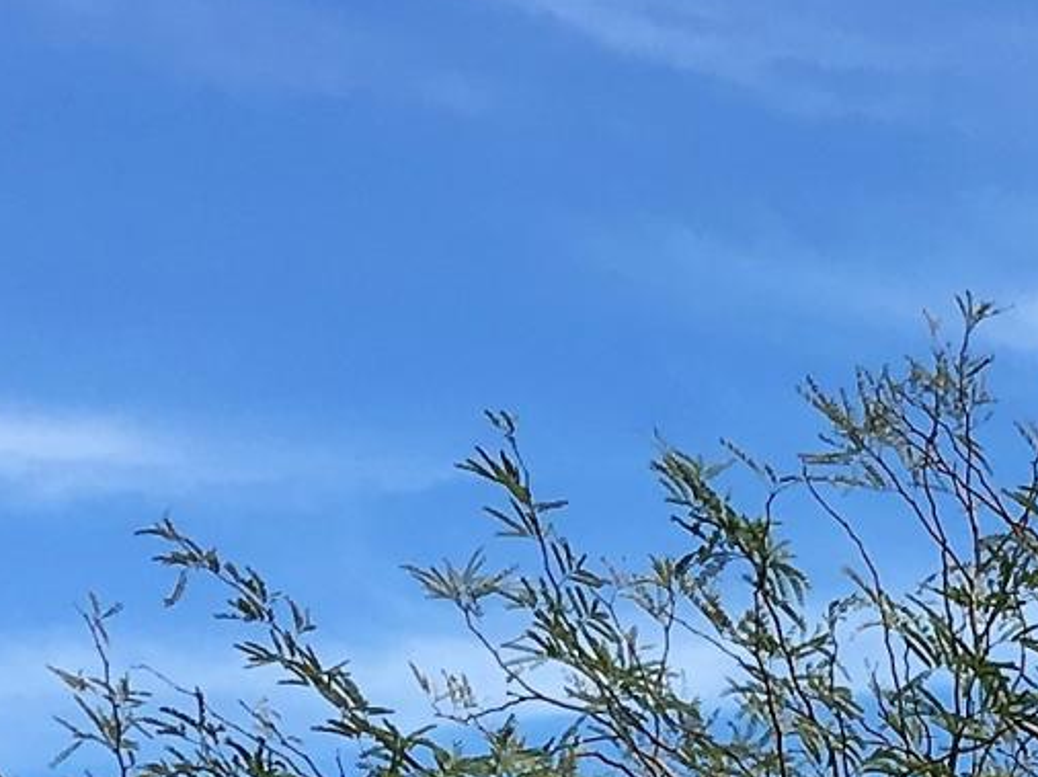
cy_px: 2185
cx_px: 1479
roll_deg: -0.4
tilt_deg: -3.3
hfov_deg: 11.1
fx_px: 5155
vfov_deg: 7.7
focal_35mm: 172
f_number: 2.2
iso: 25
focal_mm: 4.15
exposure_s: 1/962
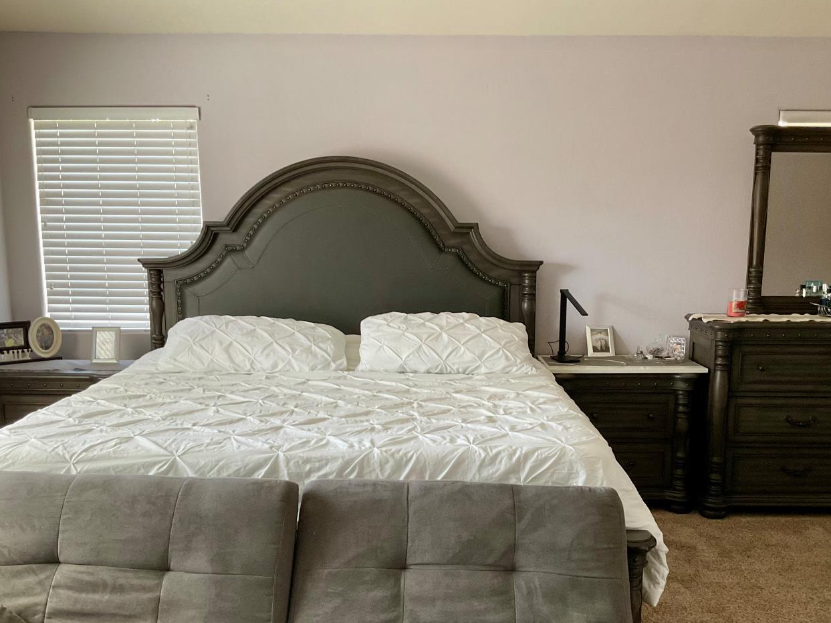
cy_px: 369
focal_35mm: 35
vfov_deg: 40.5
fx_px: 840
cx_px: 443
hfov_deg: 52.6
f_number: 1.8
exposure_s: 1/60
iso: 100
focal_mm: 3
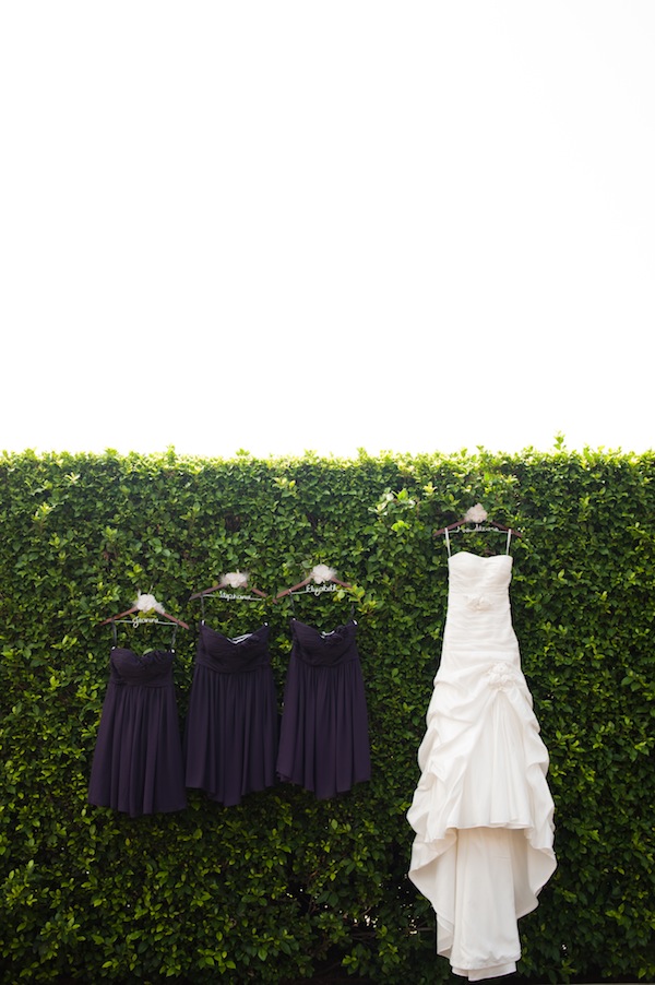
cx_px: 328
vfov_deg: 54.5
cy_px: 492
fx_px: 957
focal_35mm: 35
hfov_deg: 37.8
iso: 200
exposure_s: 1/640
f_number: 3.2
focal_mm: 35
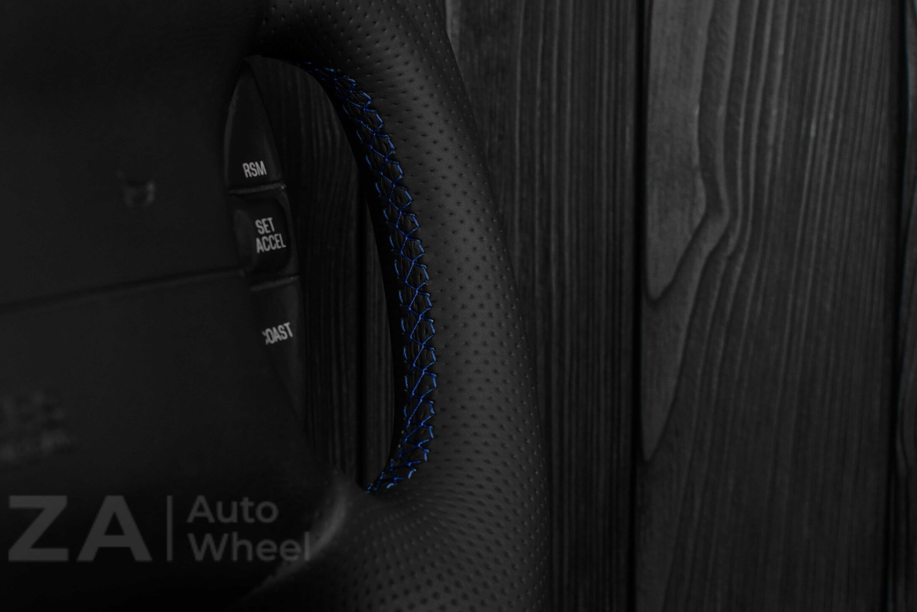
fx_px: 1569
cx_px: 397
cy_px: 291
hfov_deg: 32.5
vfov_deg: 22.1
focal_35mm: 62
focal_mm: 35
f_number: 6.3
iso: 500
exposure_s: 1/125
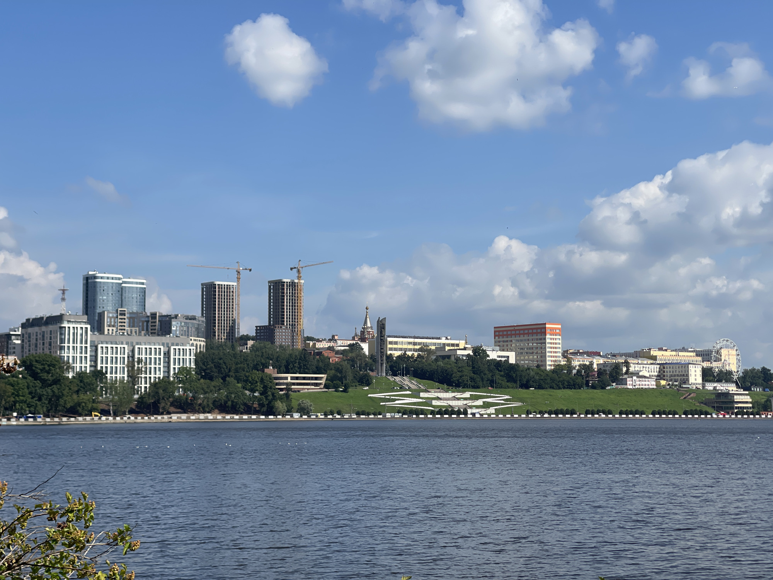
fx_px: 1429
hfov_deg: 30.3
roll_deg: +0.1
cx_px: 386
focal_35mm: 64
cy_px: 290
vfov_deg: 22.9
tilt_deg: +5.1
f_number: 2.2
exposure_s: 1/1754
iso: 20
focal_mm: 7.5
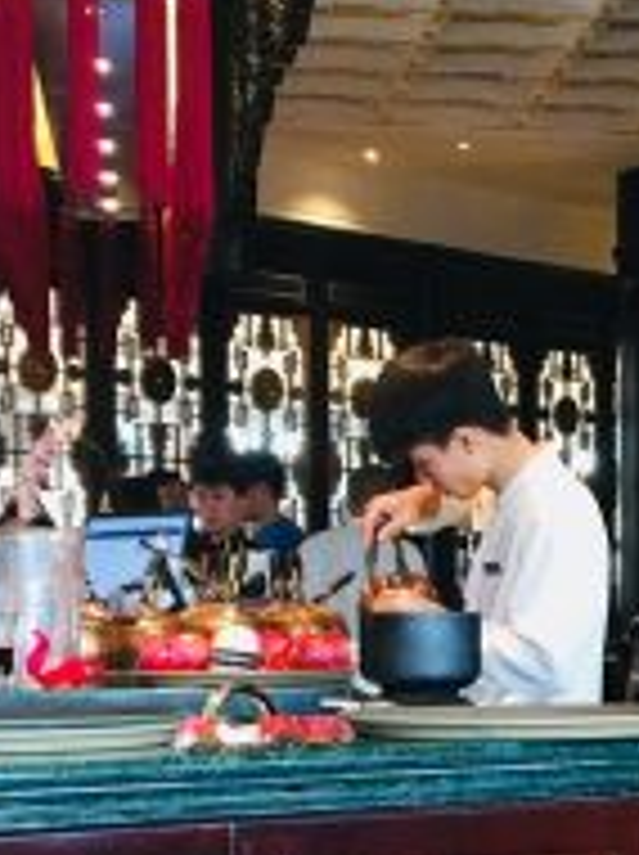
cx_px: 691
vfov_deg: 18.3
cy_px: 662
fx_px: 2640
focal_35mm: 107
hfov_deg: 13.5
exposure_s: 1/17
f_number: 2.2
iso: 64
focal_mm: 4.15
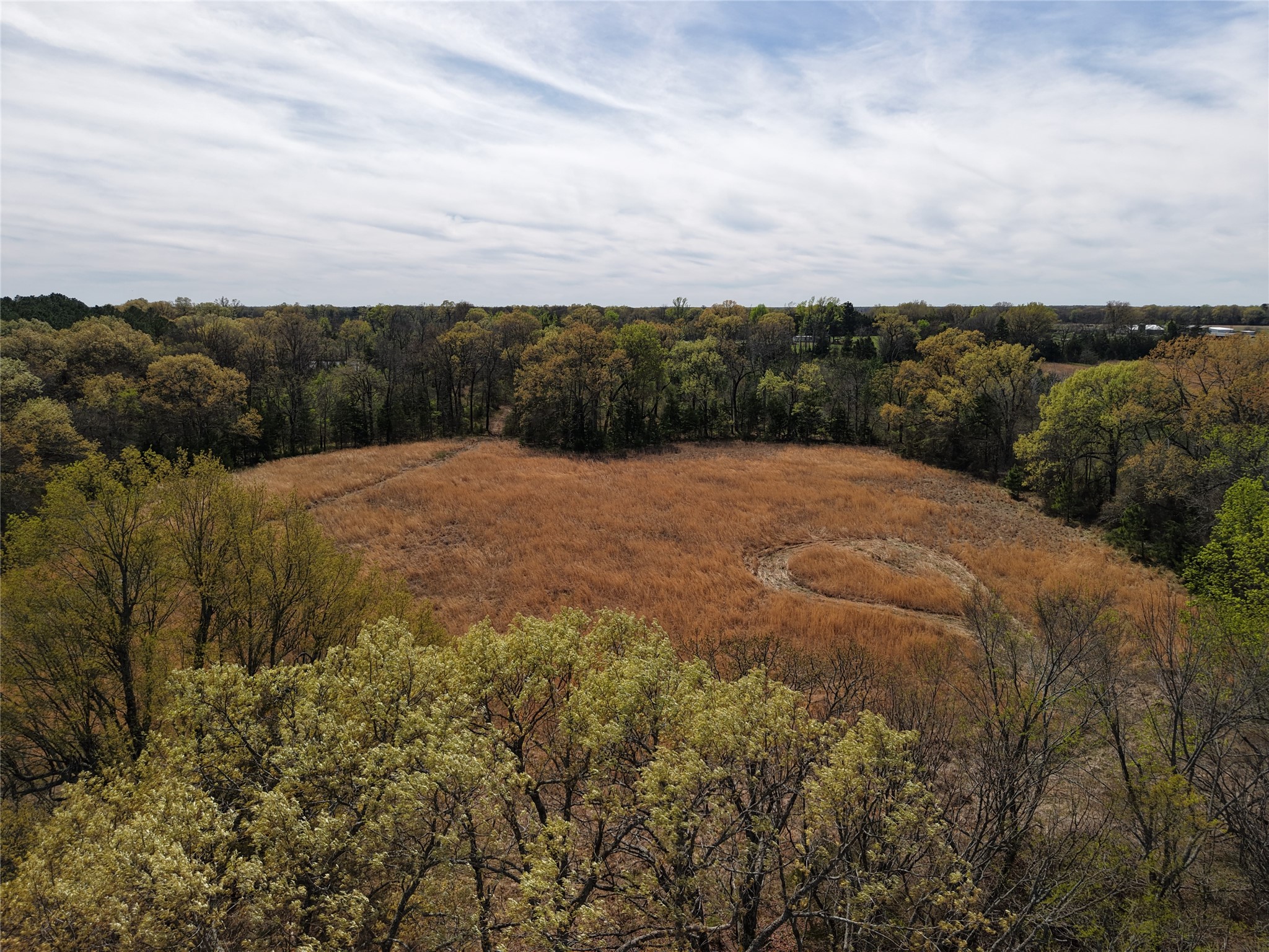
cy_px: 476
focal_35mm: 24
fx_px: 880
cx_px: 634
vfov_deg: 56.8
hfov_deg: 71.6
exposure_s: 1/1600
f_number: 1.8
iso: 100
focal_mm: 8.67
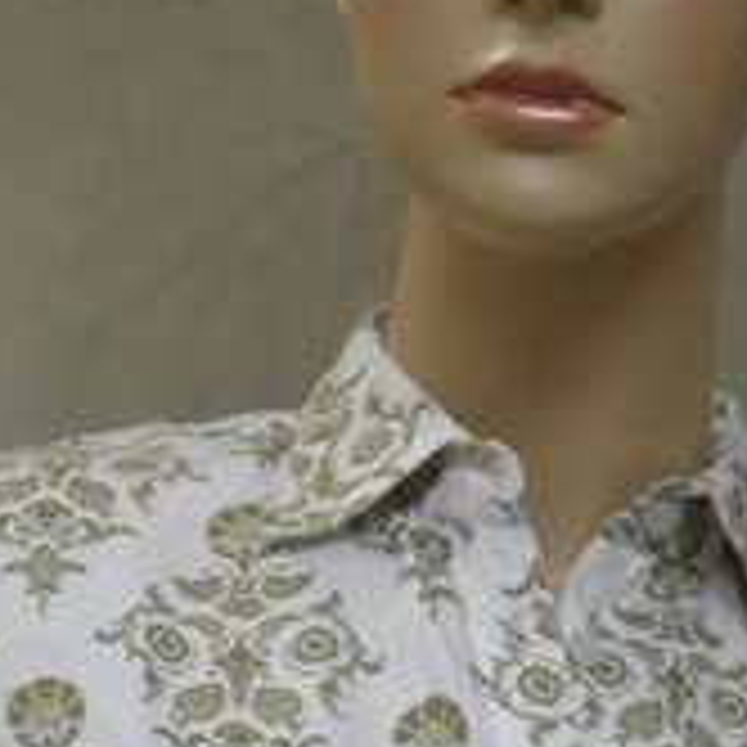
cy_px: 938
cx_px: 382
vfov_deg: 11.5
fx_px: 3638
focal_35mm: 149
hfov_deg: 11.7
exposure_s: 1/30
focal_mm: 7.5
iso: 200
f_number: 3.6
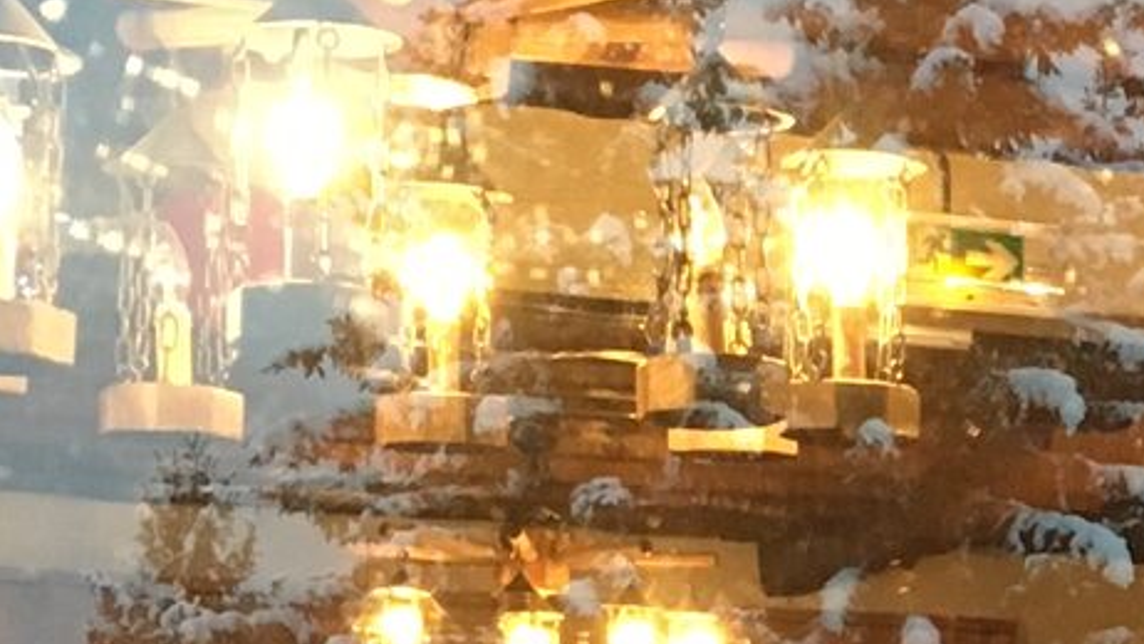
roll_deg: -0.2
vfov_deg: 8.7
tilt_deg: +0.9
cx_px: 1709
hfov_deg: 14.5
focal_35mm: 138
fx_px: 4187
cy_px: 862
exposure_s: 1/33
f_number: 2.2
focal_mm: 4.15
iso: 200
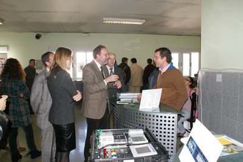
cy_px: 81
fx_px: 203
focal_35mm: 30
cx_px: 122
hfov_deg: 61.9
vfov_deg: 43.6
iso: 400
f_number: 5.6
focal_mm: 20
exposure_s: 1/80
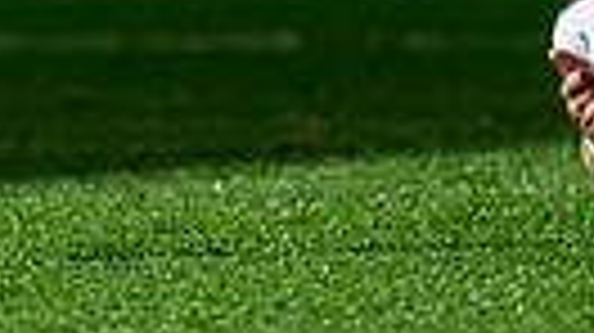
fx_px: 36653
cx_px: 131
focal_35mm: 2329
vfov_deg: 0.5
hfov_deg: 0.9
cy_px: -758
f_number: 4
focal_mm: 400
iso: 500
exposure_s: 1/3200
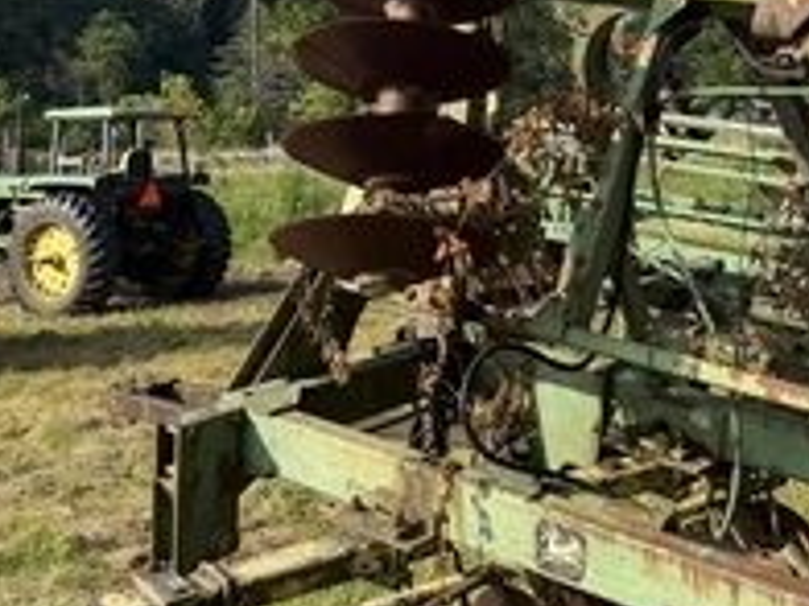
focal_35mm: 49
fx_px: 1145
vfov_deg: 28.8
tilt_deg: +6.0
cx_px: 735
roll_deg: +3.3
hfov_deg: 36.4
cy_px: 95
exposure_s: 1/2801
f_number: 1.78
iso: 80
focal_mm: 6.76
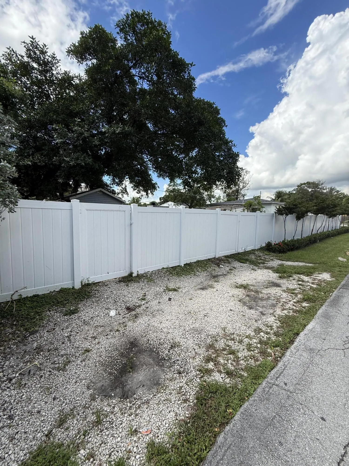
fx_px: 188
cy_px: 233
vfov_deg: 102.1
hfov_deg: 85.7
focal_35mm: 14
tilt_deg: -5.4
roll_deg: -1.8
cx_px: 174
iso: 50
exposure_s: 1/1087
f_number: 2.2
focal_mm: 2.22
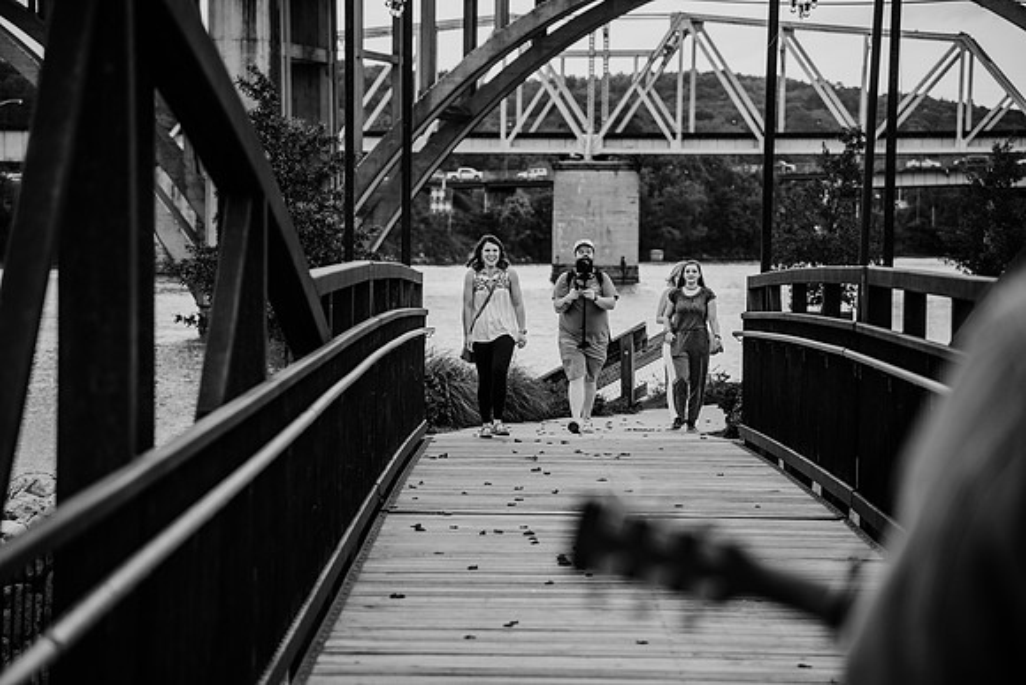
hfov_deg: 17.1
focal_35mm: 120
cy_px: 342
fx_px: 3421
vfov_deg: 11.4
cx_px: 513
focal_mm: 120
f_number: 4
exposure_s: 1/640
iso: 400
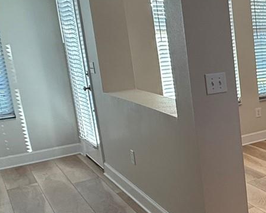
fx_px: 386
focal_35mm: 49
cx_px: 376
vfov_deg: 30.8
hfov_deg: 28.3
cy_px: 102
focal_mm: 2.22
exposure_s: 1/120
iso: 160
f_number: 2.2
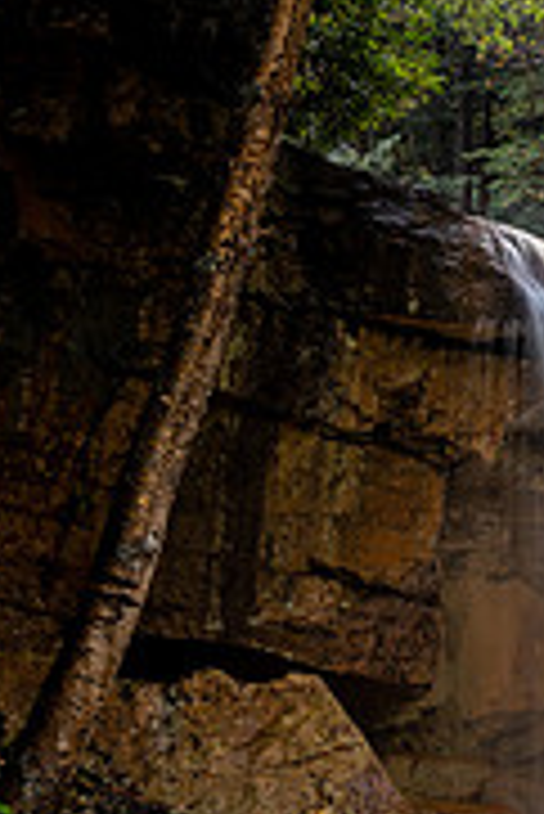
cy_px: 499
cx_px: 643
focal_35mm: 87
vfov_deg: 23.3
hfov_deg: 15.2
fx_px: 1968
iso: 64
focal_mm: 35
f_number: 11
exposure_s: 1/3
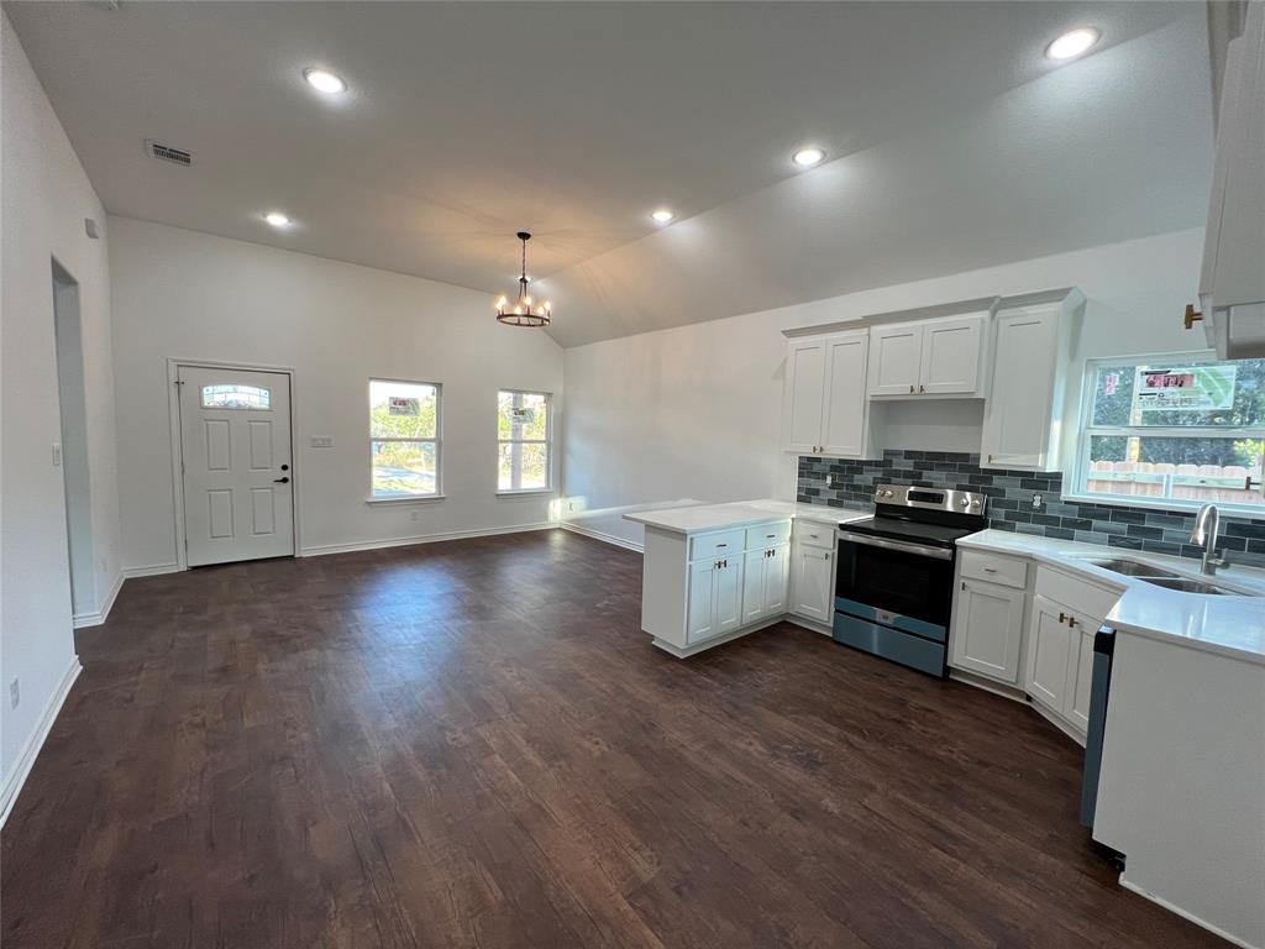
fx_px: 475
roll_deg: -1.8
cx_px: 632
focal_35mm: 13
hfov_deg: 106.2
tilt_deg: -5.8
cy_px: 474
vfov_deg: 89.9
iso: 125
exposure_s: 1/120
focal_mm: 1.57
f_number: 1.8
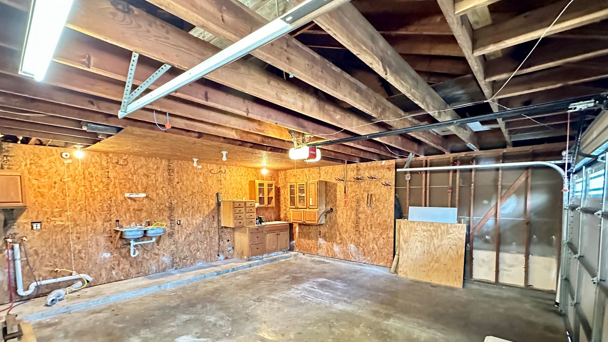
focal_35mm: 17
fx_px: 274
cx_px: 297
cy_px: 216
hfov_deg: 95.9
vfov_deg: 63.0
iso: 1250
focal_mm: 2.22
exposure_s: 1/30
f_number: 2.2
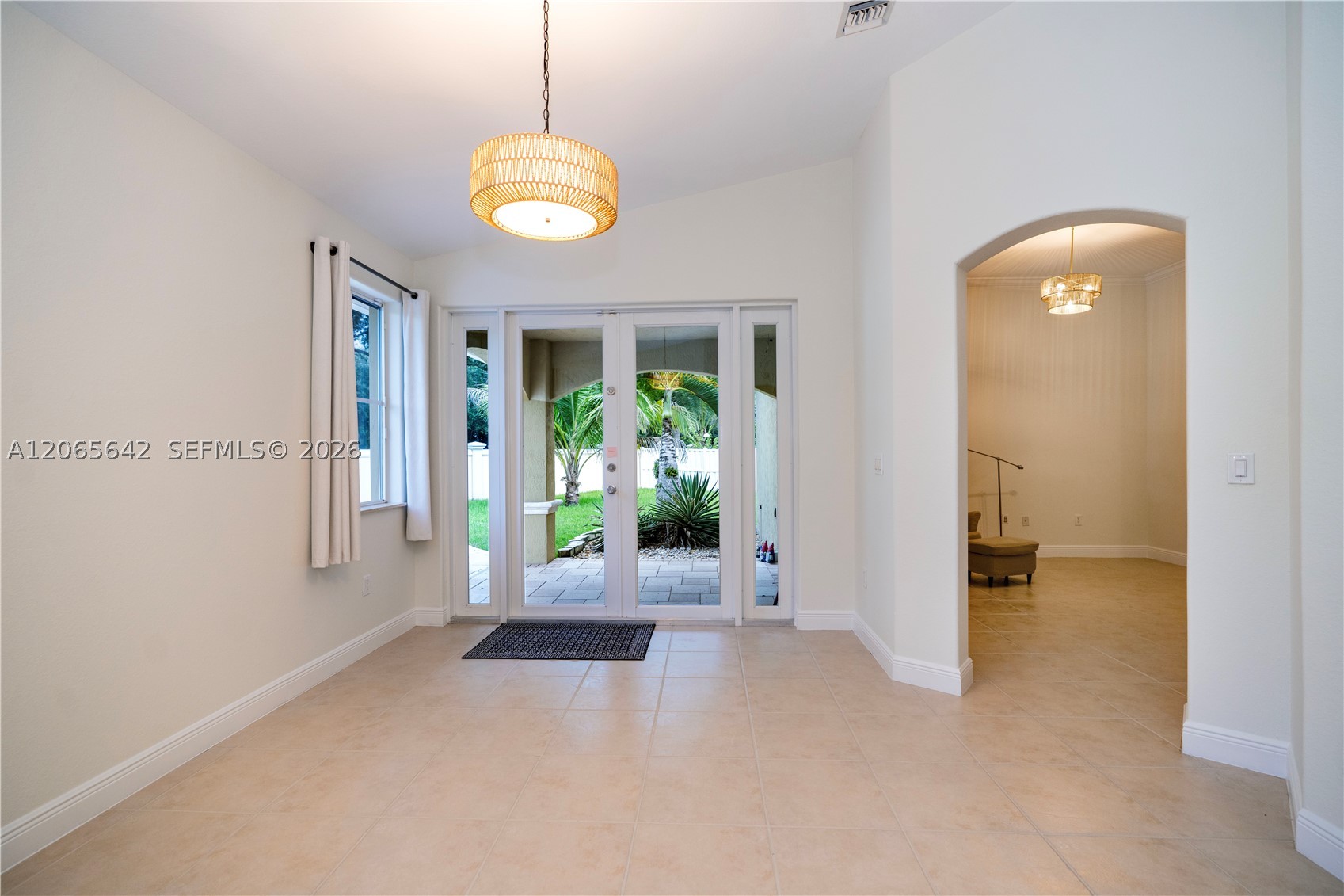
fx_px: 597
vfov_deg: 73.7
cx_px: 672
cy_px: 448
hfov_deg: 96.7
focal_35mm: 16
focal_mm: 16
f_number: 4
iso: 800
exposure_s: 1/80
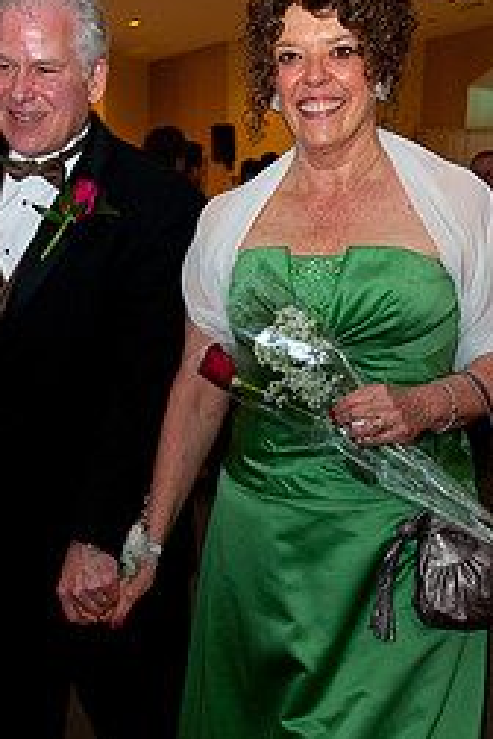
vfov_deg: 35.0
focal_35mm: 57
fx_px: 1171
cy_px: 434
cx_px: 204
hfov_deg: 23.7
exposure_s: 1/60
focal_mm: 32
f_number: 5.6
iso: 1250
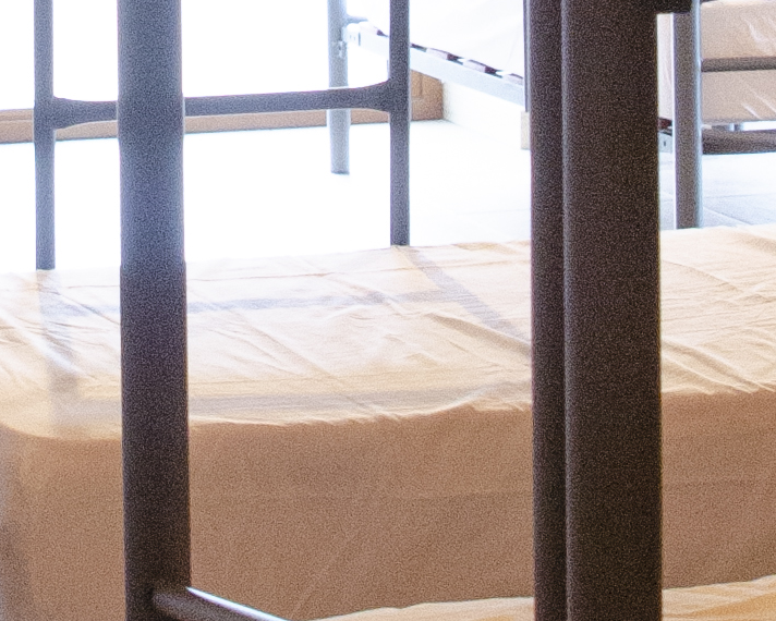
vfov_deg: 8.7
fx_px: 4020
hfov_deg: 11.0
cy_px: -144
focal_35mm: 175
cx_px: 114
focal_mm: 18
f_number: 5.6
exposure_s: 1/40
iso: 640
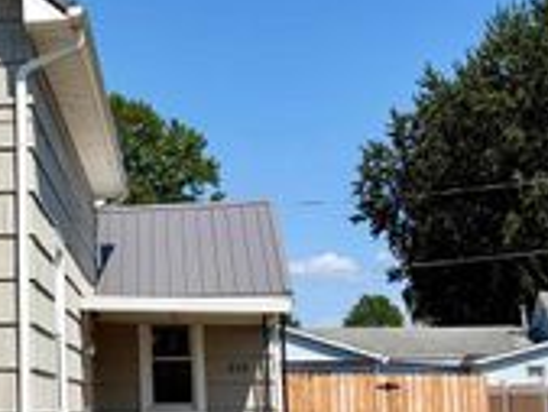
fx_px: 1220
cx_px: -19
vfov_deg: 19.2
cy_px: 232
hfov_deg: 24.0
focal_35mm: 77
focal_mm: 5.96
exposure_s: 1/5814
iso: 50
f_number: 1.6
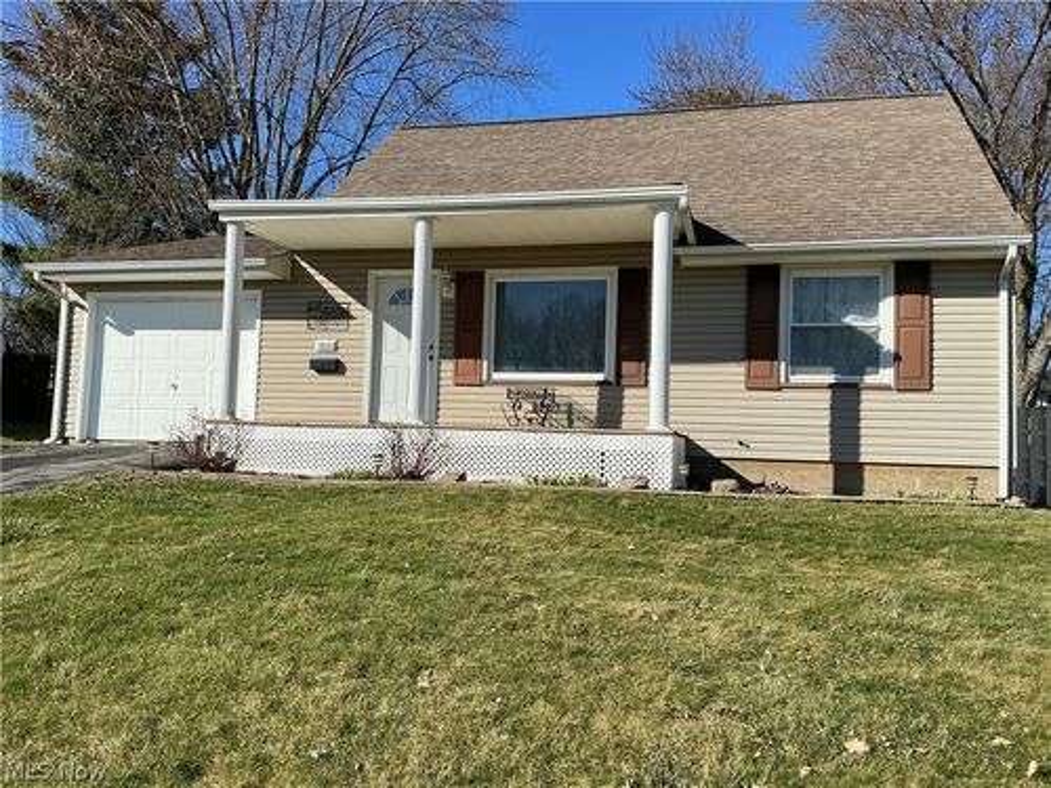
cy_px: 394
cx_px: 526
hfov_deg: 61.7
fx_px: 880
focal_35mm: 29
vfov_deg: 48.2
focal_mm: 3
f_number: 1.8
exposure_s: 1/1912
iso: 25
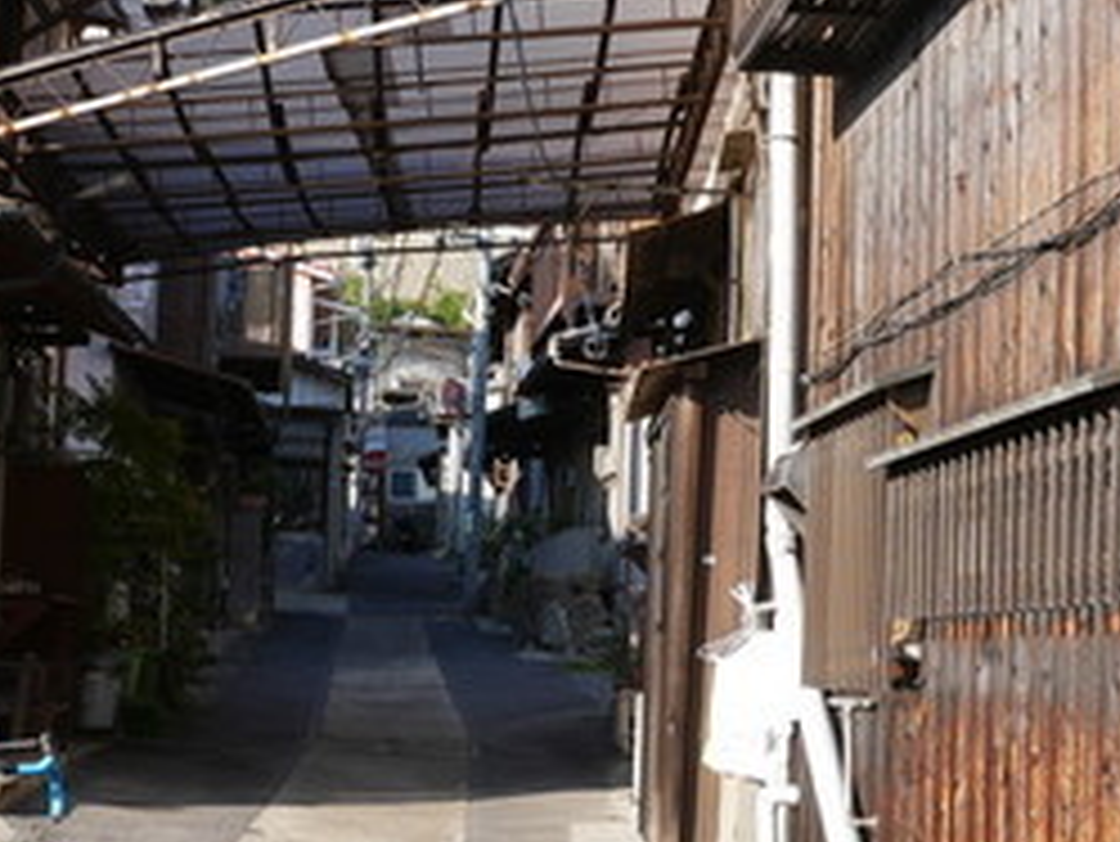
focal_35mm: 72
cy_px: 414
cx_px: 544
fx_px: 2331
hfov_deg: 27.0
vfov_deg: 20.5
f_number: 5
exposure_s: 1/400
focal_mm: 14
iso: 200
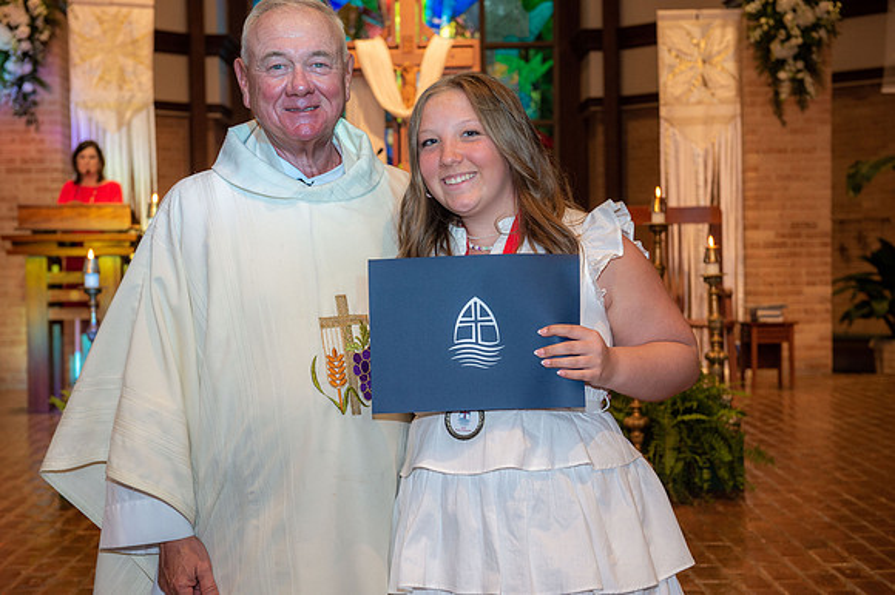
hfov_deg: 34.5
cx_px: 448
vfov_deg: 23.4
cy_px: 298
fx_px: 1441
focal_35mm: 58
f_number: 5.6
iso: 1600
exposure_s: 1/125
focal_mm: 58
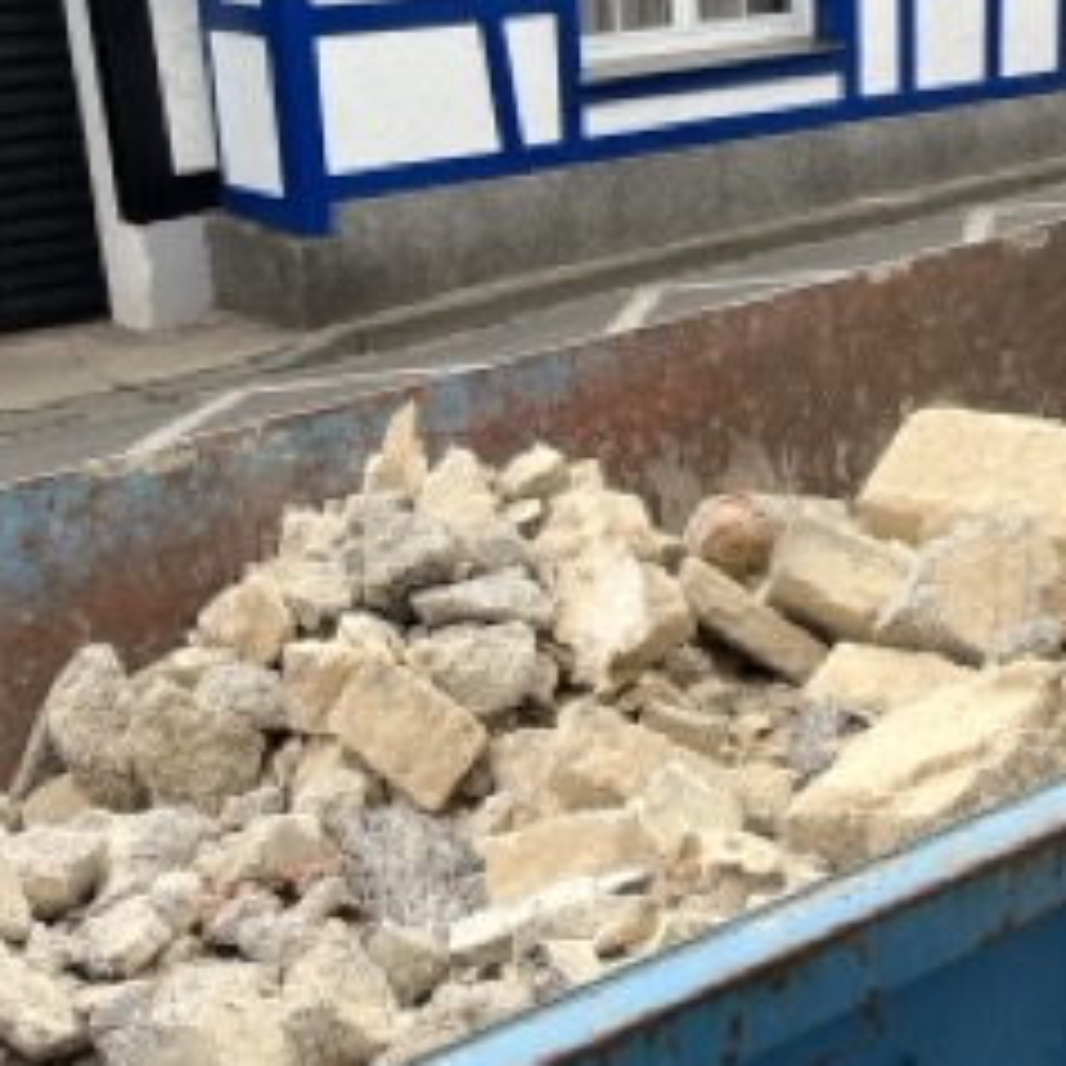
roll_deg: +1.5
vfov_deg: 27.5
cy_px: 751
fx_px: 2160
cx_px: 810
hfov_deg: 27.3
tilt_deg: -20.3
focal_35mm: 62
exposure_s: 1/558
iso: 50
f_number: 1.6
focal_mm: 5.1
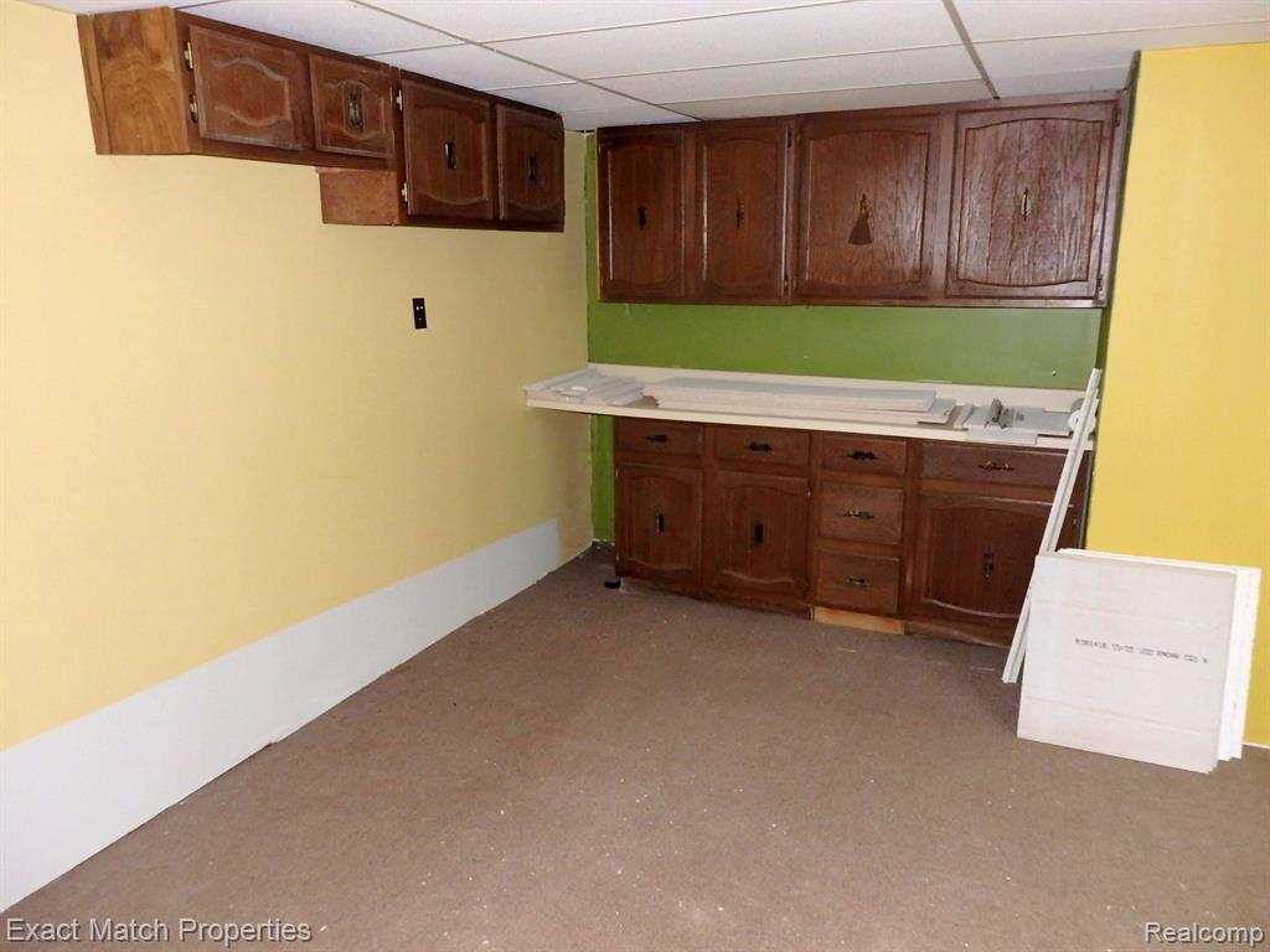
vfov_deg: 54.9
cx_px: 635
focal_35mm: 25
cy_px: 476
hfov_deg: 69.4
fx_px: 917
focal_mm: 4.5
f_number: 3
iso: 400
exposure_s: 1/30
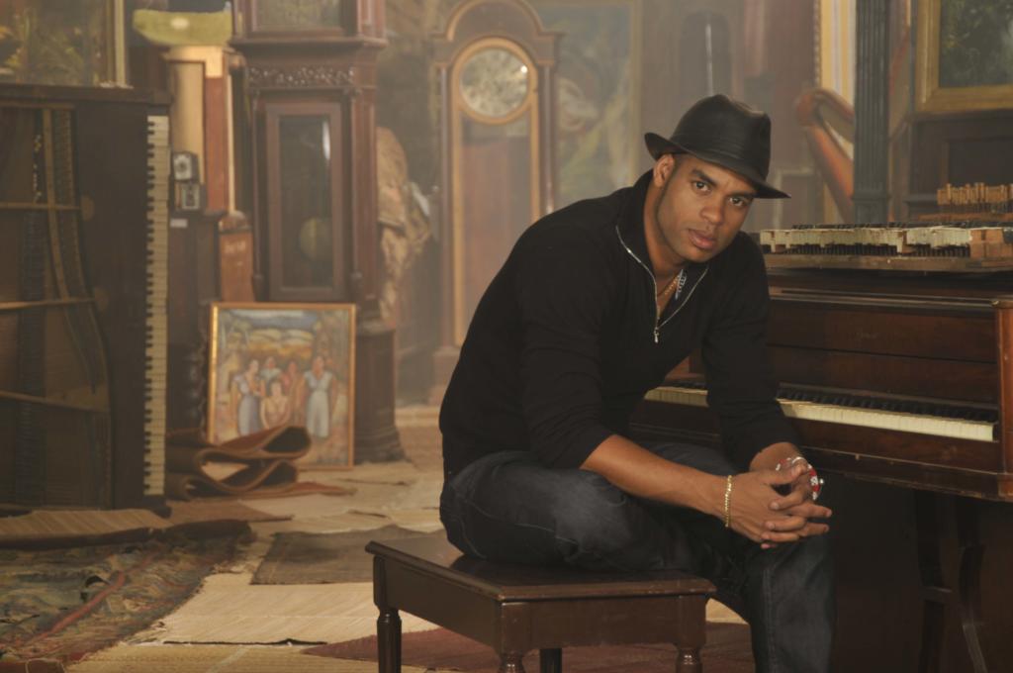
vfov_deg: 10.7
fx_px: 3583
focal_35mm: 128
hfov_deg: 16.1
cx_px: 506
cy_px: 336
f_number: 5.6
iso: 200
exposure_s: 1/30
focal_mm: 85
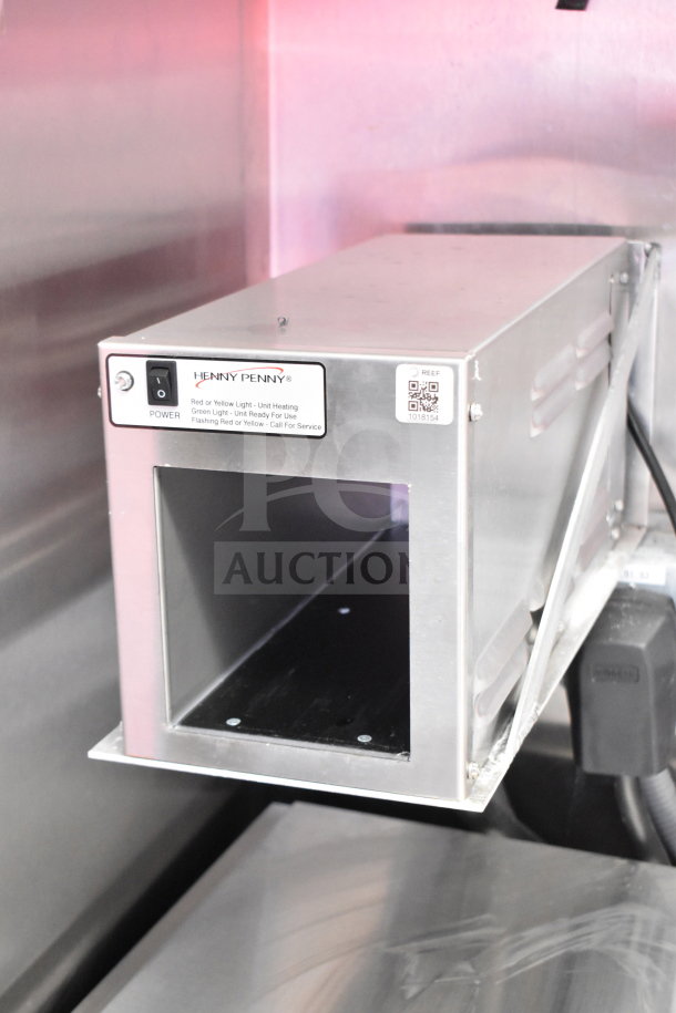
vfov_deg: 35.1
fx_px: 1605
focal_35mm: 57
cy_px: 506
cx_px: 338
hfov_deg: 23.8
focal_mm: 38
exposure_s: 1/125
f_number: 5.6
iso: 6400
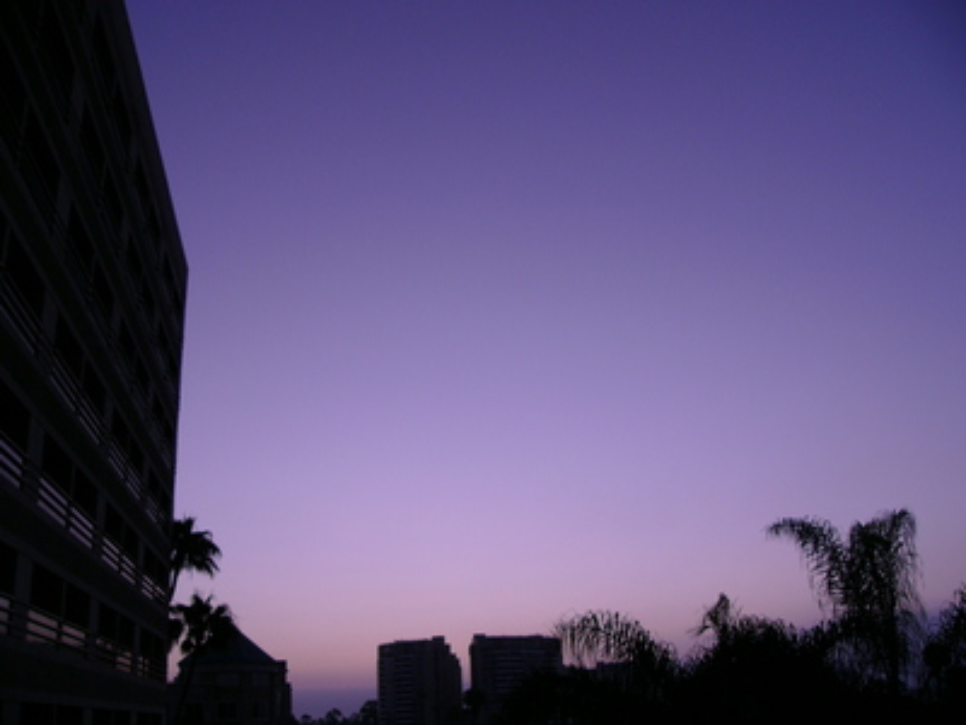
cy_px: 362
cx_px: 483
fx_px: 1005
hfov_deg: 51.4
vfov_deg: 39.7
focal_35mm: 36
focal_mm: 6
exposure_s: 1/100
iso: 50
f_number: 2.8
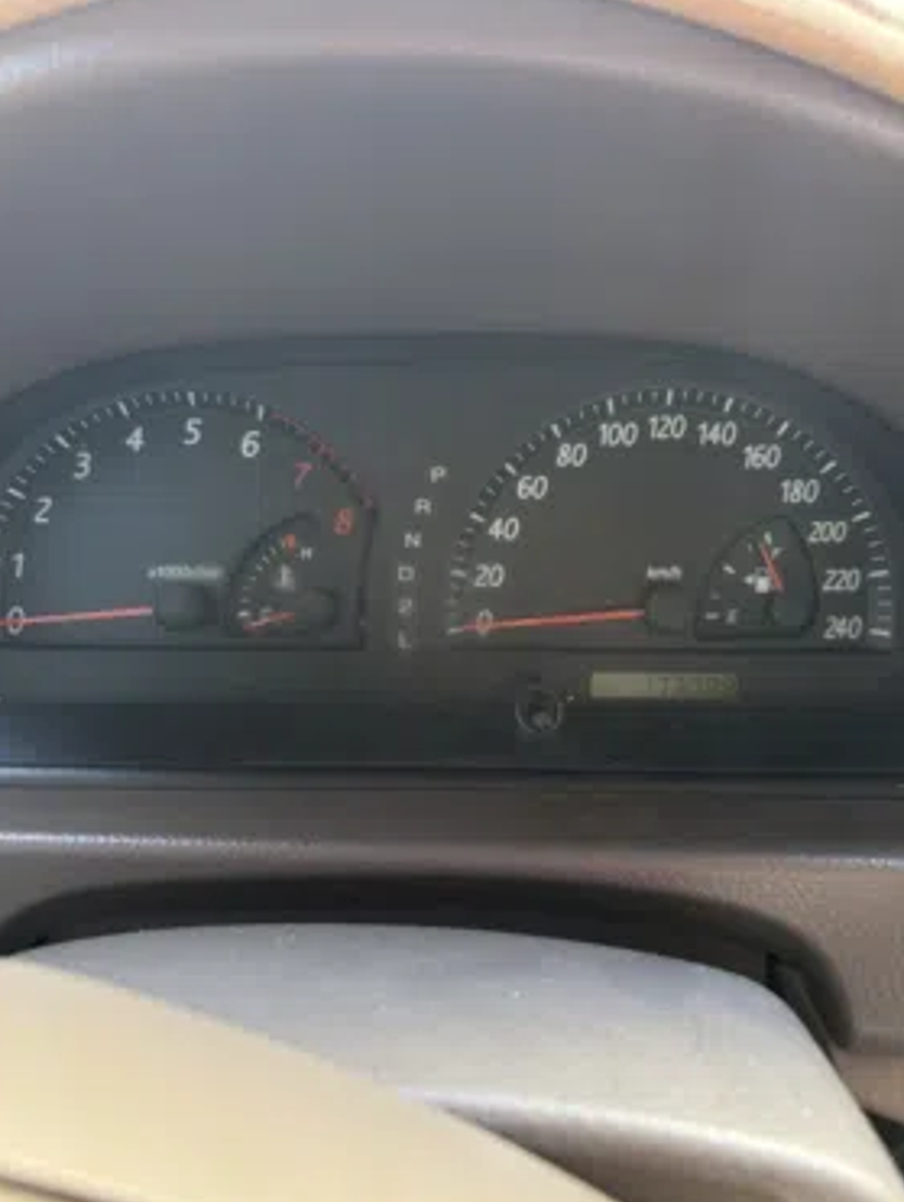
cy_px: 612
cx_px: 470
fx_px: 973
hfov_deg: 49.8
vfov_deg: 63.4
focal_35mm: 28
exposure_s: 1/63
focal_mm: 5.96
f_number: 1.6
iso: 125
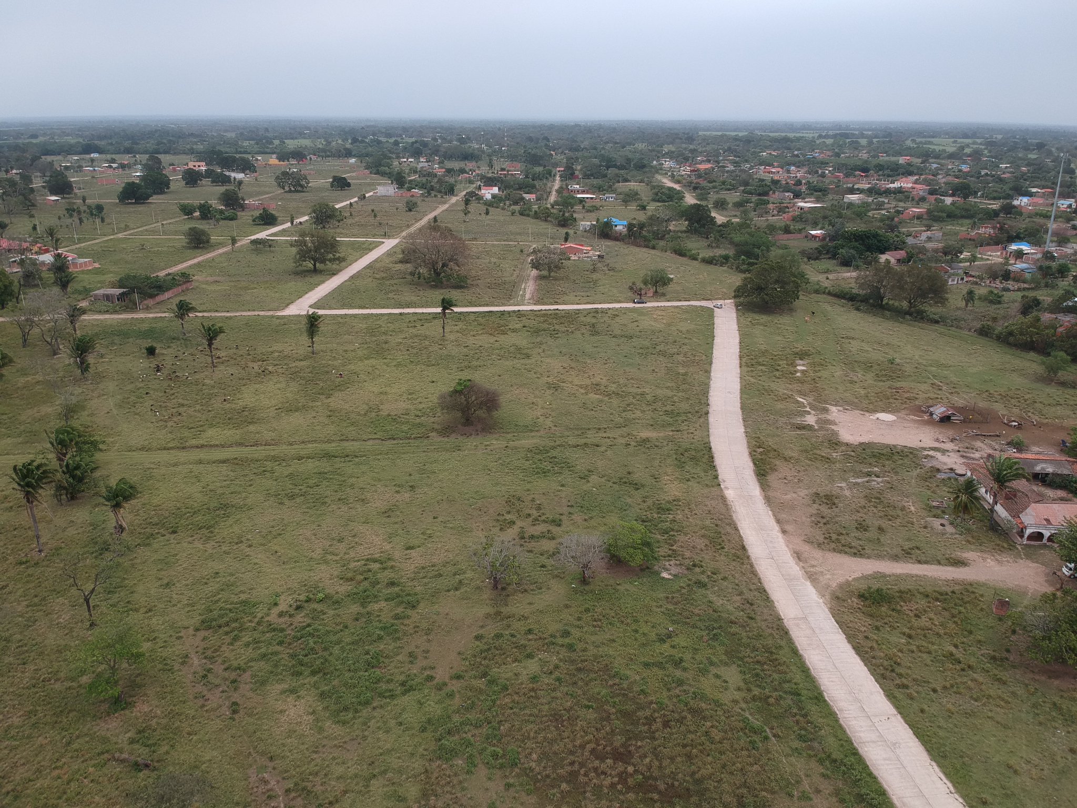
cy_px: 404
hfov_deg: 69.4
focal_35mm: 25
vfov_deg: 54.9
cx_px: 538
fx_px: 778
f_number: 2.6
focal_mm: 4.49
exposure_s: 1/400
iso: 100
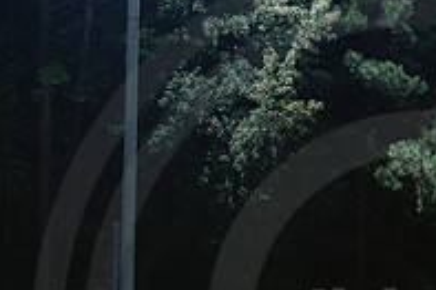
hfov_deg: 7.7
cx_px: 425
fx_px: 3207
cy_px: 335
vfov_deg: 5.2
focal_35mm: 265
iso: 2000
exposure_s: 1/160
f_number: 3.5
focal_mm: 90
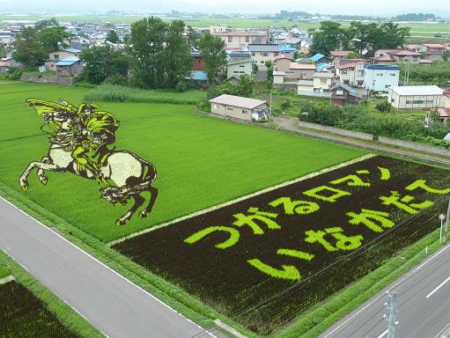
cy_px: 169
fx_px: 481
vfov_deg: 38.7
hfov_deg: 50.1
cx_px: 225
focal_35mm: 37
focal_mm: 6.1
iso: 80
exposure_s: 1/160
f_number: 4
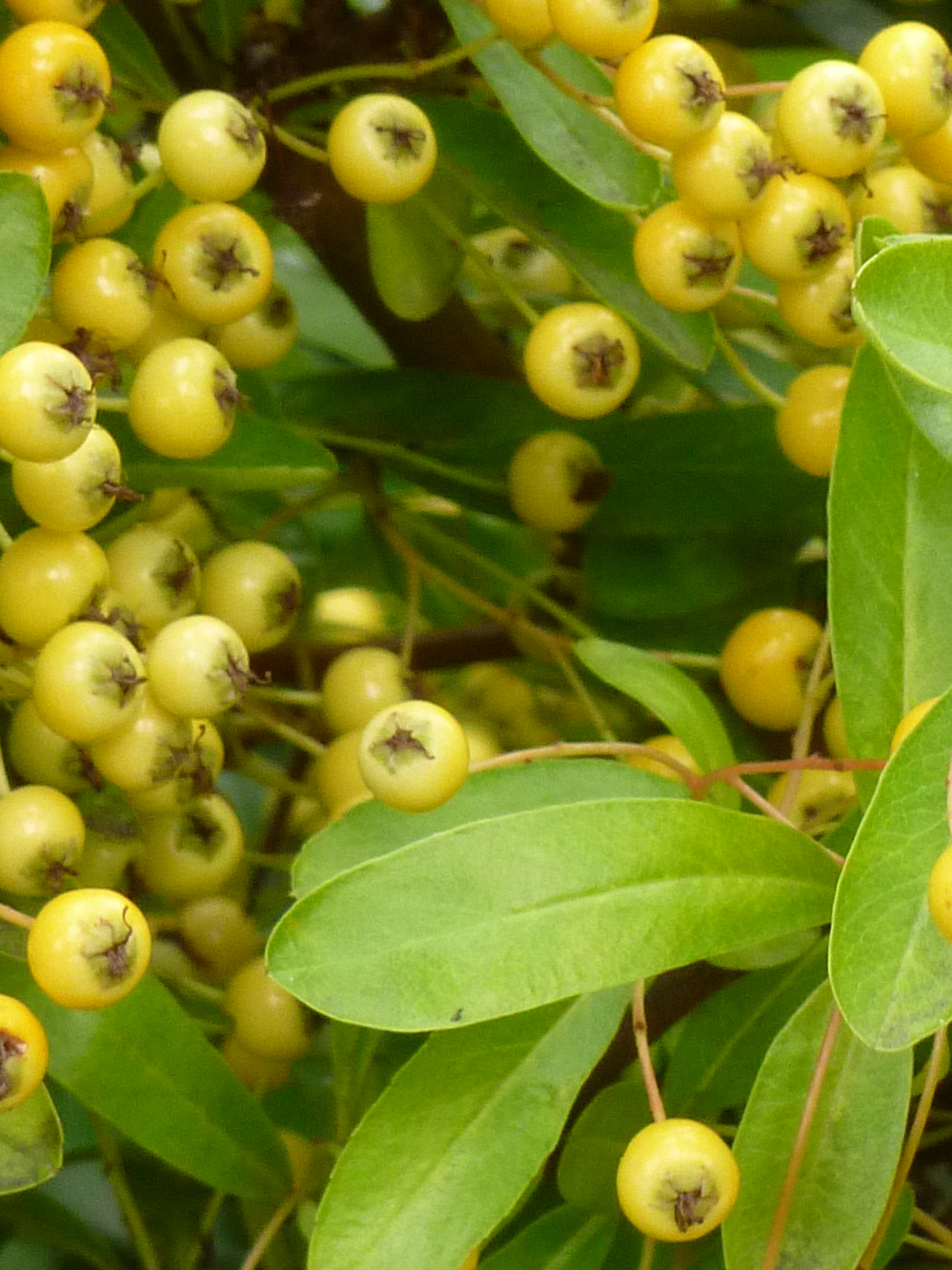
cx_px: 1287
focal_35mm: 211
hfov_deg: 7.0
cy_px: 355
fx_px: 7737
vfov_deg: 9.4
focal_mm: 10.9
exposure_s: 1/80
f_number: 4.1
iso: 200
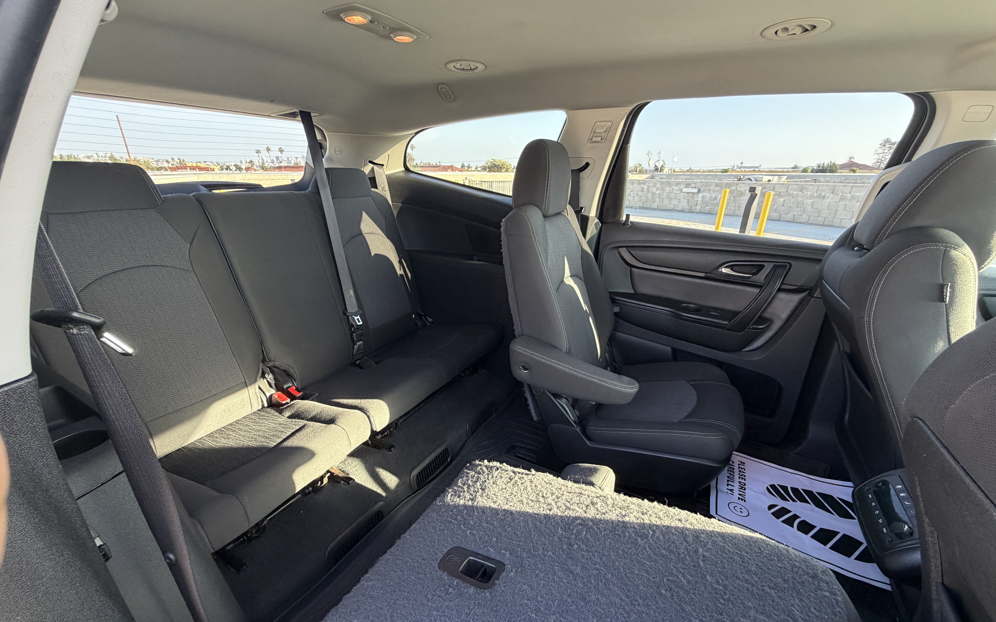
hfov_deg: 101.5
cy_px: 341
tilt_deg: -23.0
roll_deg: +0.3
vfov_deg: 74.6
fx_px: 407
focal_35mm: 15
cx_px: 494
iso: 250
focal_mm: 2.22
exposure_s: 1/121
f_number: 2.2
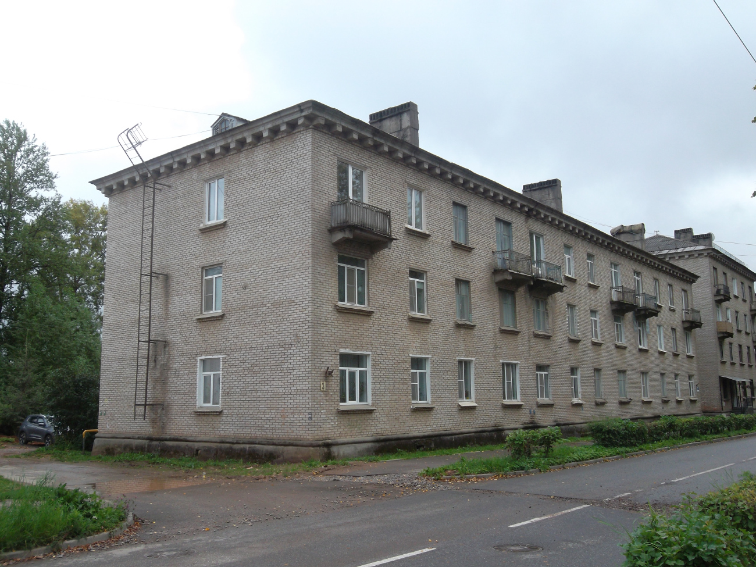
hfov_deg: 56.8
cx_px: 378
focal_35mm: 32
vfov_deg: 44.2
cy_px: 284
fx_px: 699
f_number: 3.7
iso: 80
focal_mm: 5.7
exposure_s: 1/180
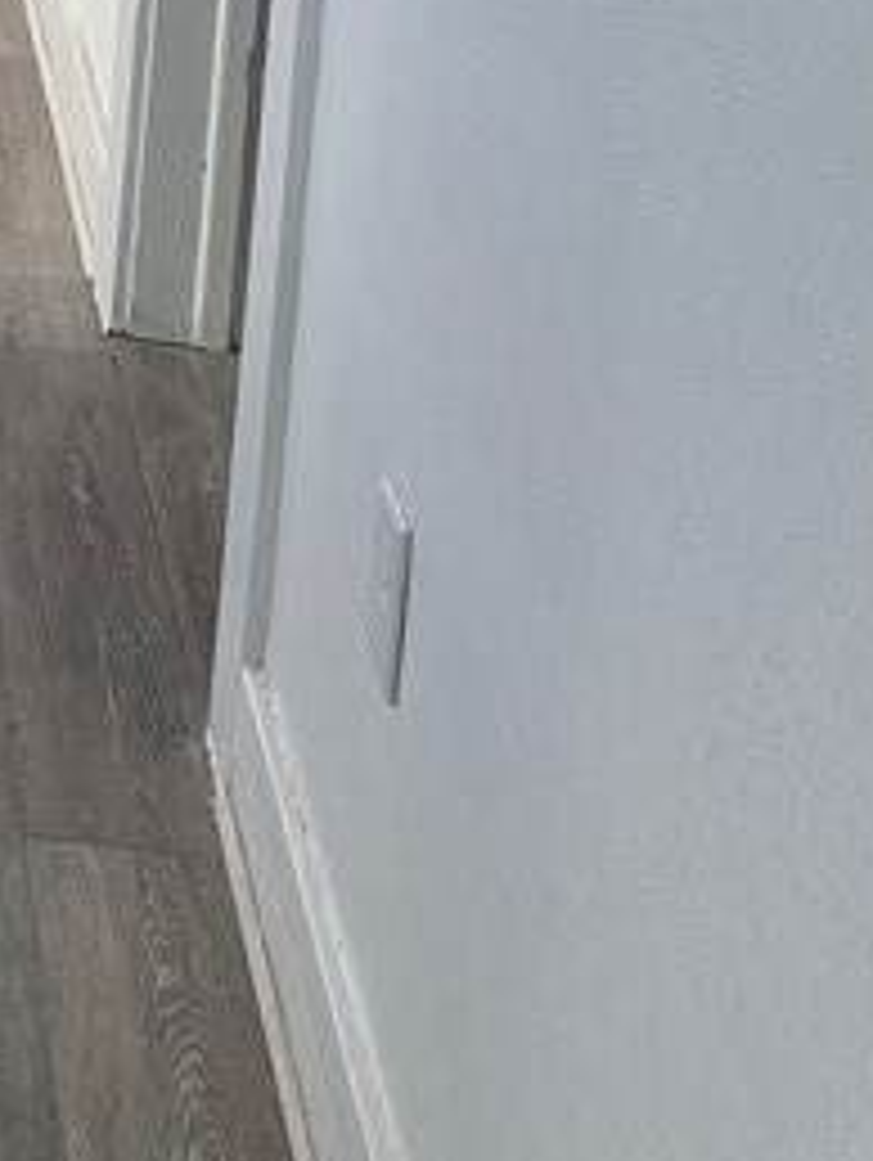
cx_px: -801
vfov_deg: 17.3
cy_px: -536
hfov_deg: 12.8
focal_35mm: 103
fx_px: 3458
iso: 25
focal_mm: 4.25
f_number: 1.8
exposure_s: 1/171
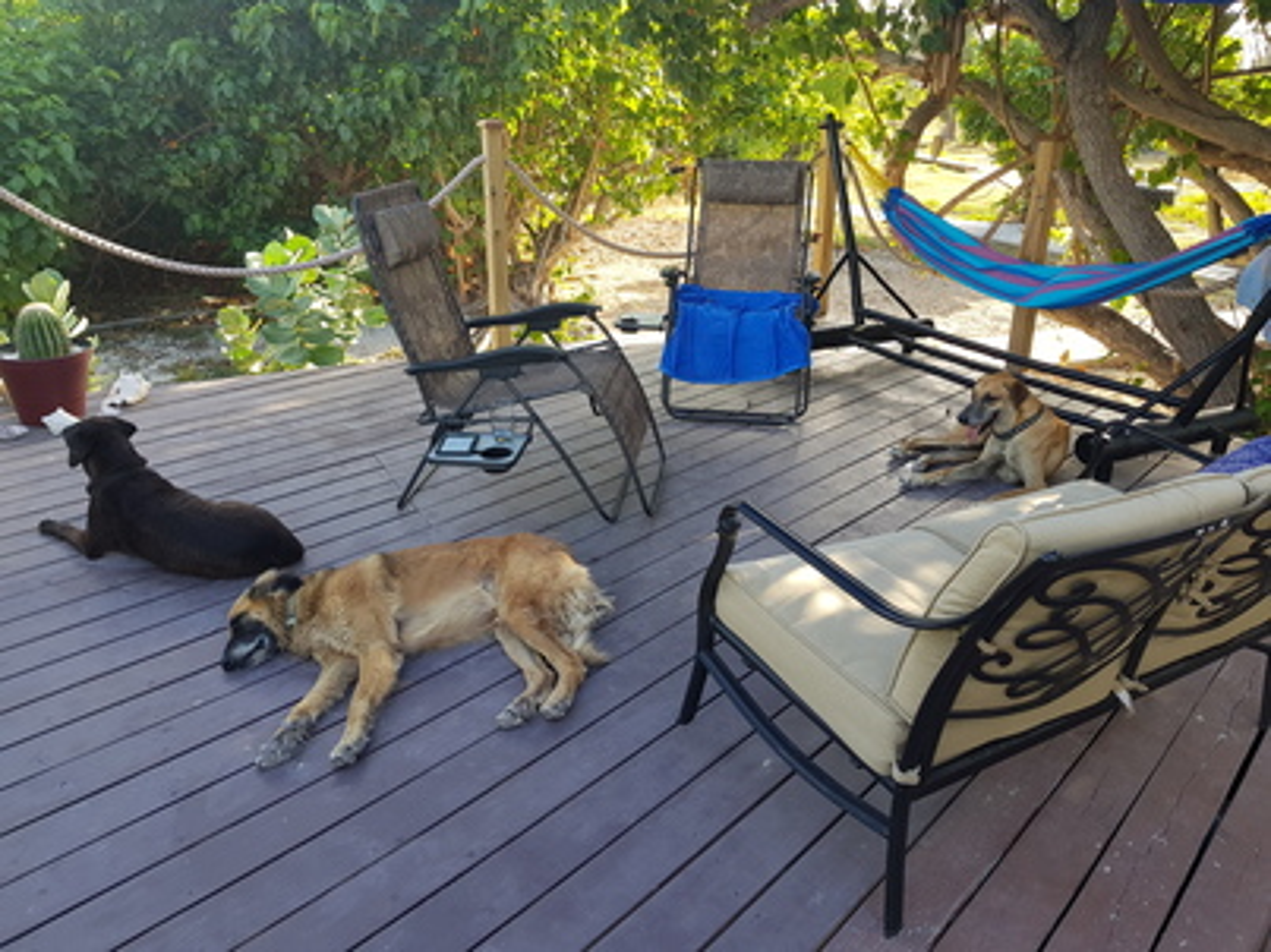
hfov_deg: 67.3
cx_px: 636
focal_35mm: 26
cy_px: 476
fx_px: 954
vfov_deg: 53.0
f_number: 1.7
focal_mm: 4.2
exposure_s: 1/203
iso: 40
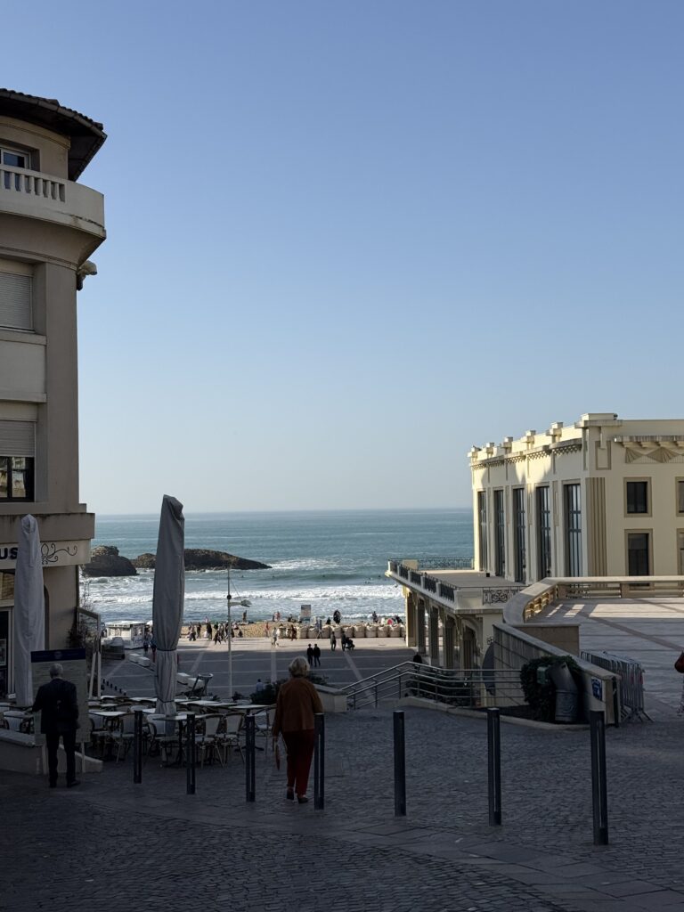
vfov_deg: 39.7
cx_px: 342
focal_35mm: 48
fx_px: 1265
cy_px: 456
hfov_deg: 30.3
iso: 64
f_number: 1.78
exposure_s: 1/6024
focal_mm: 6.76
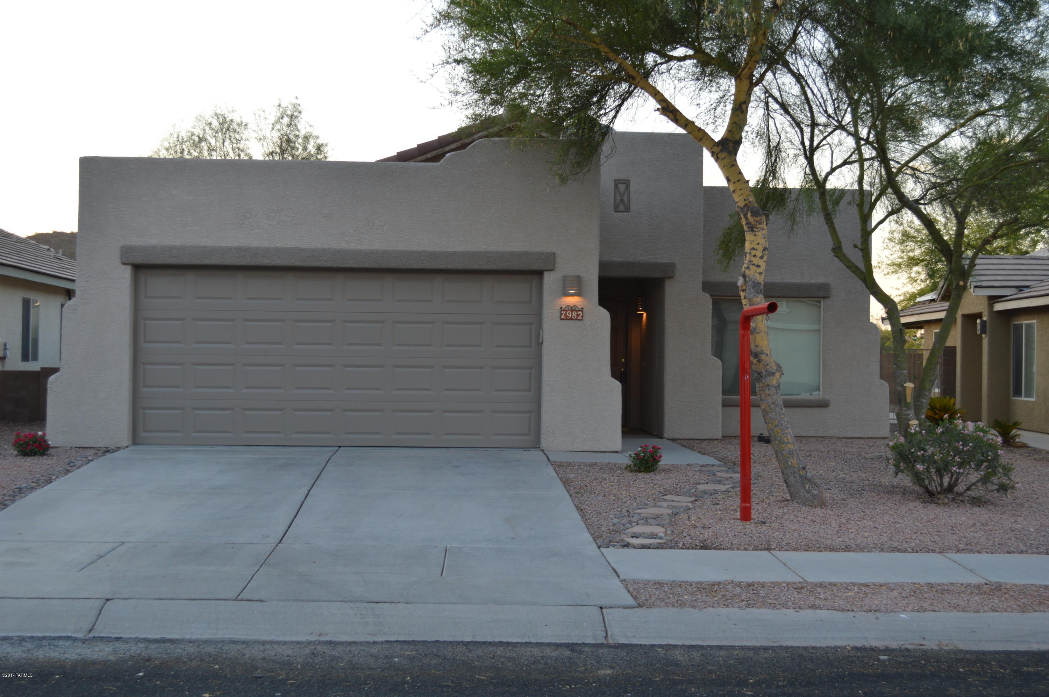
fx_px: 1397
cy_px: 348
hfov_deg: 41.1
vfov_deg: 28.0
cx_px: 524
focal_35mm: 48
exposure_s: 1/125
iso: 200
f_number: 5.6
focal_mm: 32
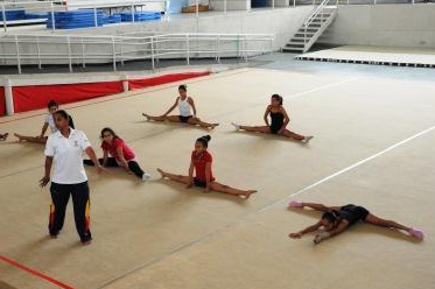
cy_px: 163
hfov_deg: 36.8
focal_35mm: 54
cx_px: 190
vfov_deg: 25.0
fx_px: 652
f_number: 8
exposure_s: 1/60
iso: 3200
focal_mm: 30
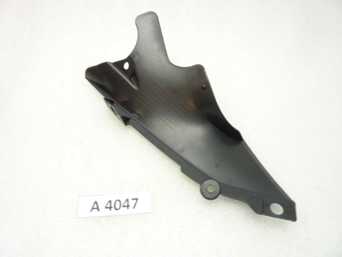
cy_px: 128
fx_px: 247
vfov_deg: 54.9
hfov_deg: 69.4
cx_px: 171
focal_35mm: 25
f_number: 3.3
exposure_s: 1/10
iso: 80
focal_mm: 4.1
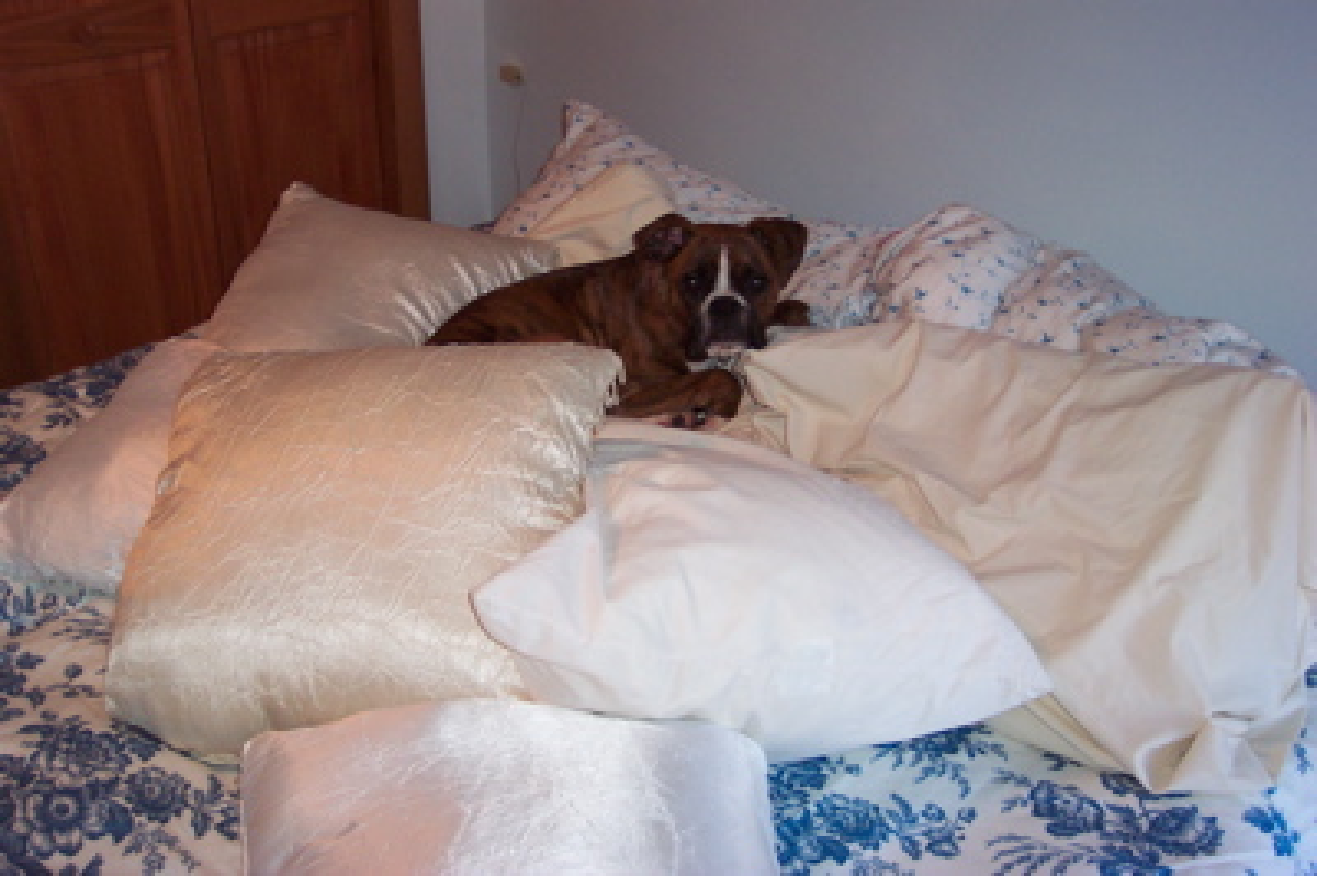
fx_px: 1389
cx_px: 658
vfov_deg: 35.0
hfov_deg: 50.7
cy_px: 438
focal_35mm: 38
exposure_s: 1/30
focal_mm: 8
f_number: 2.8
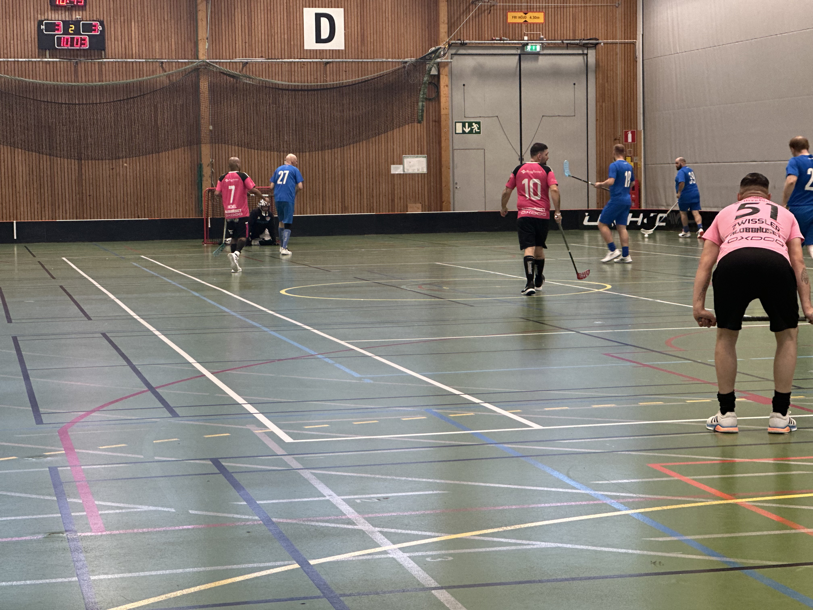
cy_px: 305
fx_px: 1808
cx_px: 406
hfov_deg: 25.3
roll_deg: +0.5
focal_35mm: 77
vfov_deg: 19.1
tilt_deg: -3.5
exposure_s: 1/50
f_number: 2.8
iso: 125
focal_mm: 9
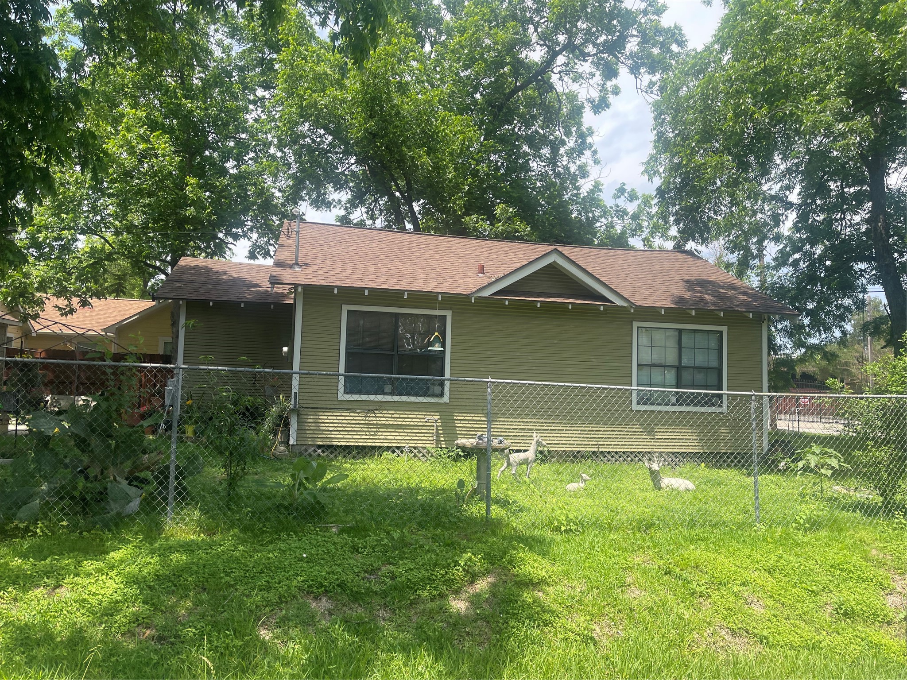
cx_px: 454
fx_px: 681
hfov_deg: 67.3
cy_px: 340
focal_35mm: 26
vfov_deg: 53.1
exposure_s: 1/1852
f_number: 1.6
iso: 50
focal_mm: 5.1
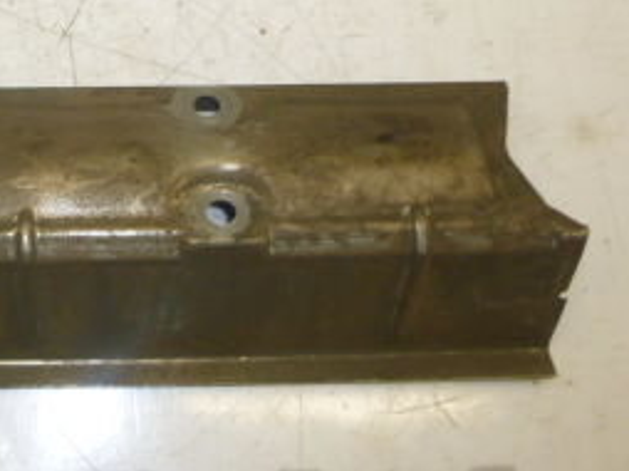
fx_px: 1144
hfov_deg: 29.2
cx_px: 37
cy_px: 57
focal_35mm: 63
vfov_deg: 22.7
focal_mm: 4.5
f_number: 3.1
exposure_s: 1/60
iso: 100
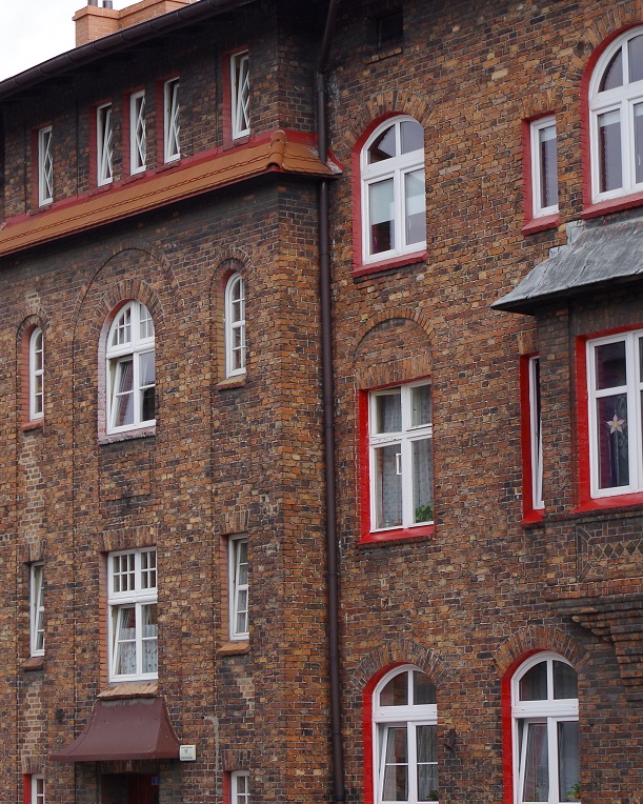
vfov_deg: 16.6
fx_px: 2760
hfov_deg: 13.1
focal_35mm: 116
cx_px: 9
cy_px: 455
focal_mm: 42.5
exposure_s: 1/250
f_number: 6.3
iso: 200
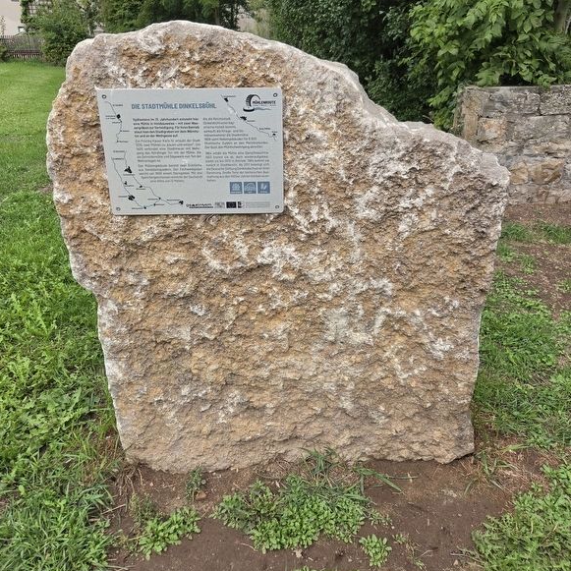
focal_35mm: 28
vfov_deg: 57.0
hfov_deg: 57.3
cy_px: 235
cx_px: 277
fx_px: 523
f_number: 1.8
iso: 80
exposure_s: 1/885
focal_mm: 5.4
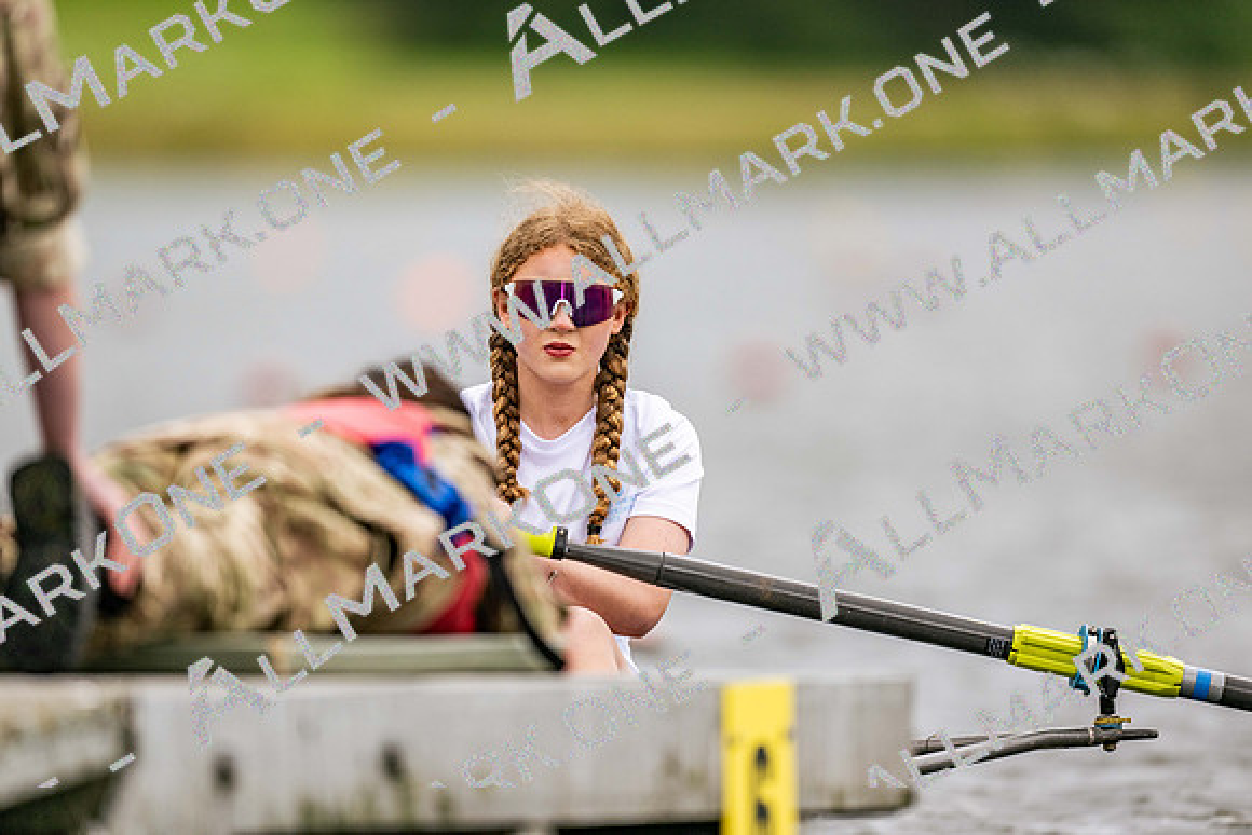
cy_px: 418
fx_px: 20871
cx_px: 626
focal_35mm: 600
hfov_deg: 3.4
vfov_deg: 2.3
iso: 400
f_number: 4
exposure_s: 1/2500
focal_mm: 600
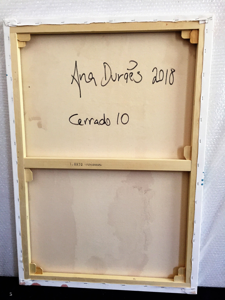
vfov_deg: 61.7
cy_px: 150
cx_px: 112
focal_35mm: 29
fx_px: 251
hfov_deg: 48.2
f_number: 2.2
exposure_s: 1/30
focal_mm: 4.15
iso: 100
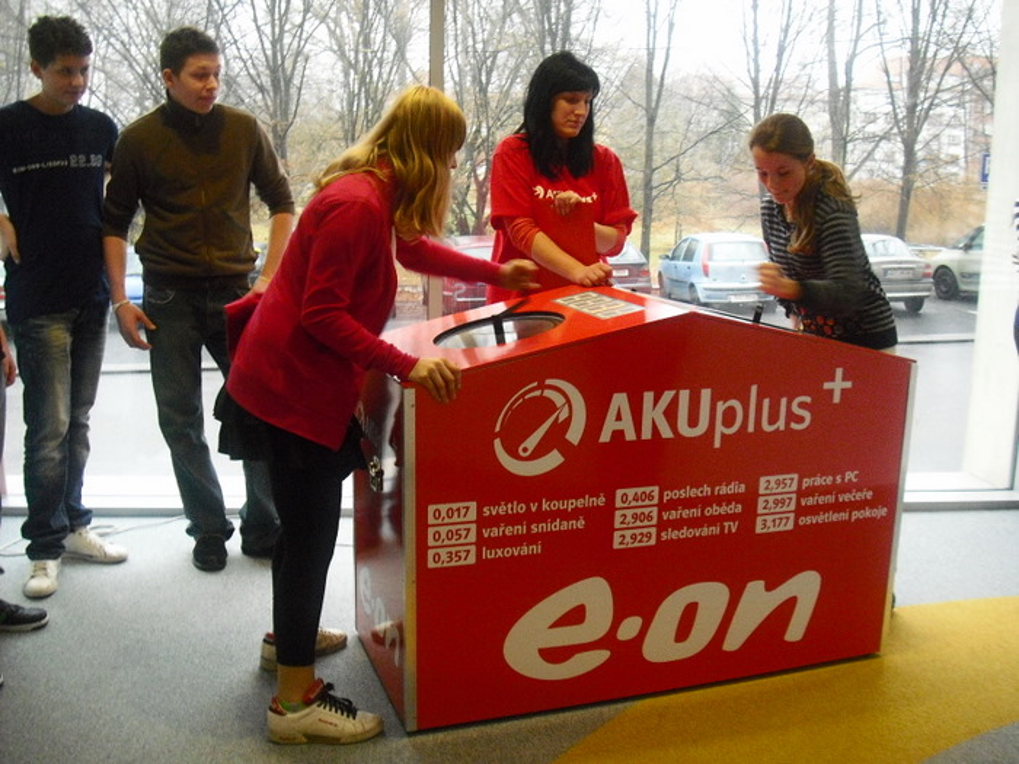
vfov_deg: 37.7
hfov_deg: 49.0
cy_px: 382
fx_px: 1119
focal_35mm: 38
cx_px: 510
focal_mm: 6.2
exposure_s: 1/100
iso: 400
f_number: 2.8
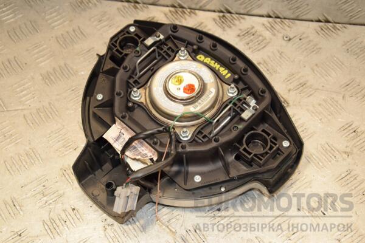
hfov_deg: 33.4
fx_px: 608
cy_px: 122
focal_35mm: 60
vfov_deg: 22.6
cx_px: 182
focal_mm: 40
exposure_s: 1/200
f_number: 7.1
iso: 800
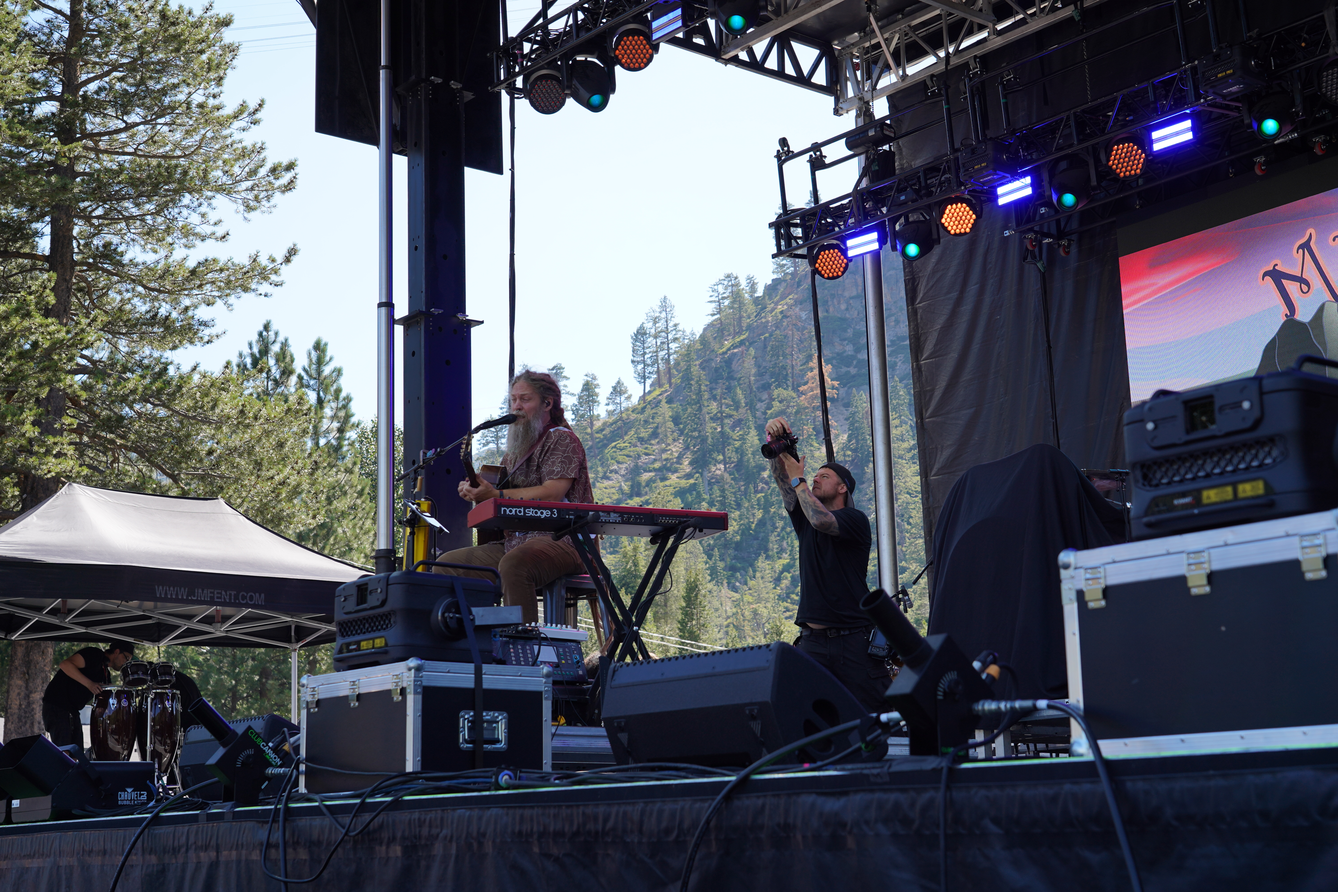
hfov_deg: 40.3
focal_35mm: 49
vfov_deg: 27.5
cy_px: 446
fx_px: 1821
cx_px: 669
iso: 100
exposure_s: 1/160
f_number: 6.3
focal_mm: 49
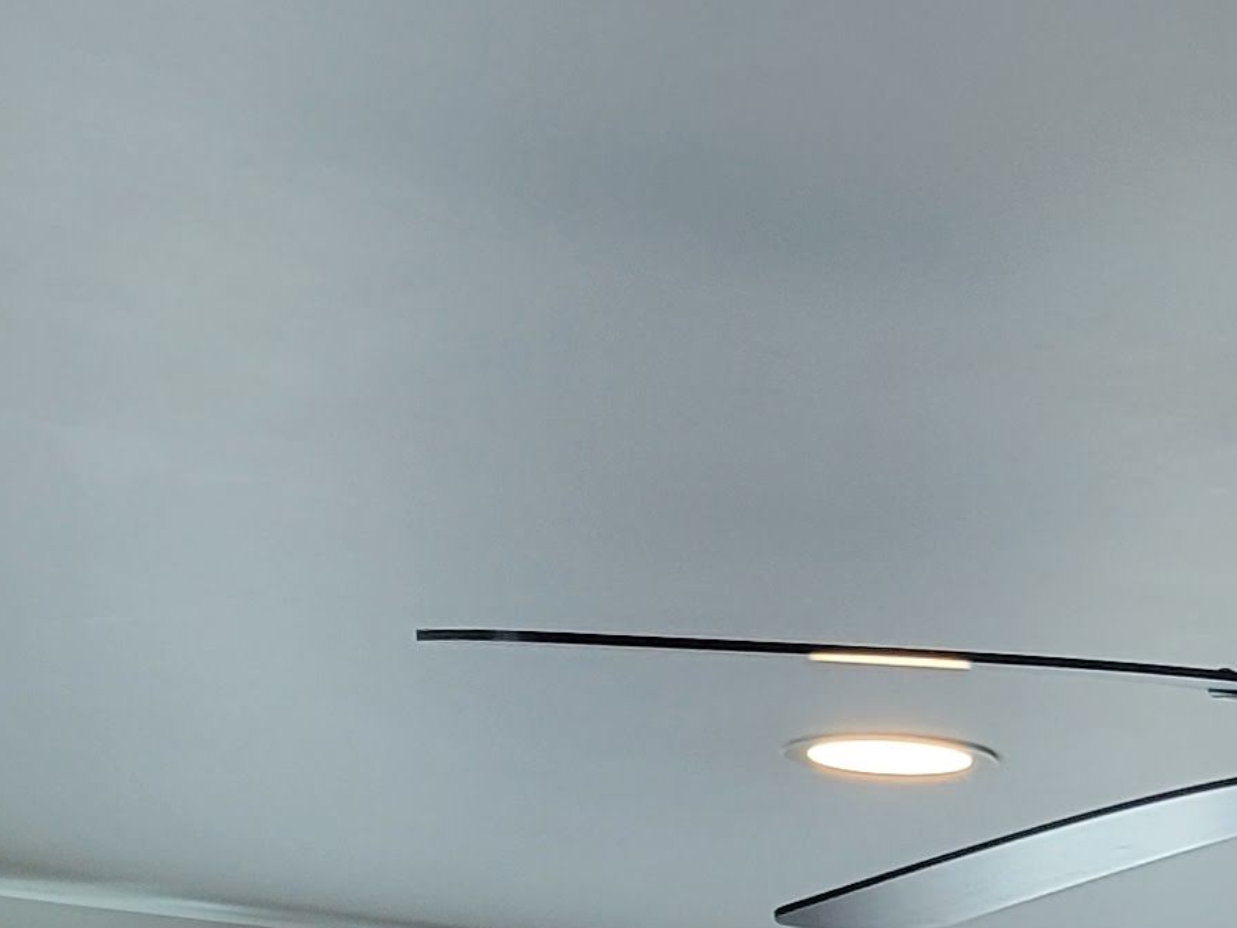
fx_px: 4181
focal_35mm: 117
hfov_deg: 16.2
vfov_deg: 11.0
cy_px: 2087
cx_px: 1463
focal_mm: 5.4
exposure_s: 1/120
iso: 160
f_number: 1.8
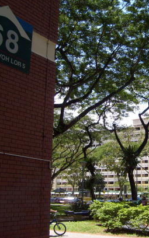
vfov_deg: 40.3
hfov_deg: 25.5
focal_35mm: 50
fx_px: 325
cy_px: 119
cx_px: 112
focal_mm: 5.8
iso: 80
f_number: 7.1
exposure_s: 1/125
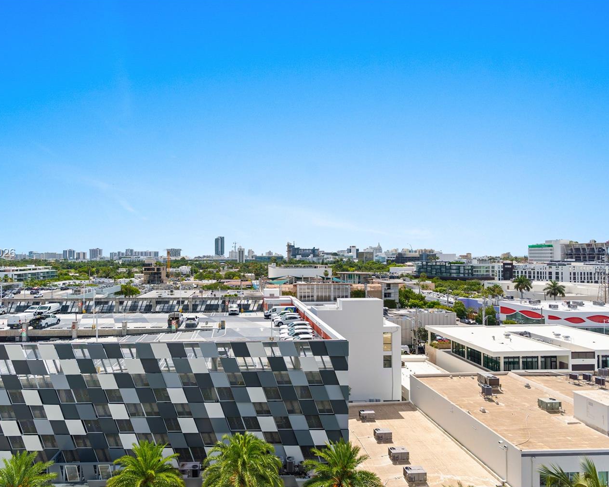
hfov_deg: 82.5
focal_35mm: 19
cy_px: 253
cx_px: 251
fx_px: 342
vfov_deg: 70.8
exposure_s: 1/60
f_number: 5
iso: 100
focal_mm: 16
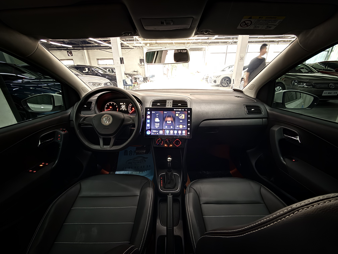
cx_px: 169
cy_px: 127
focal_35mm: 14
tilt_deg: -22.2
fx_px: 137
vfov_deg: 85.7
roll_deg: +1.0
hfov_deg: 102.1
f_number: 2.2
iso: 2000
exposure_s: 1/8
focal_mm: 2.22
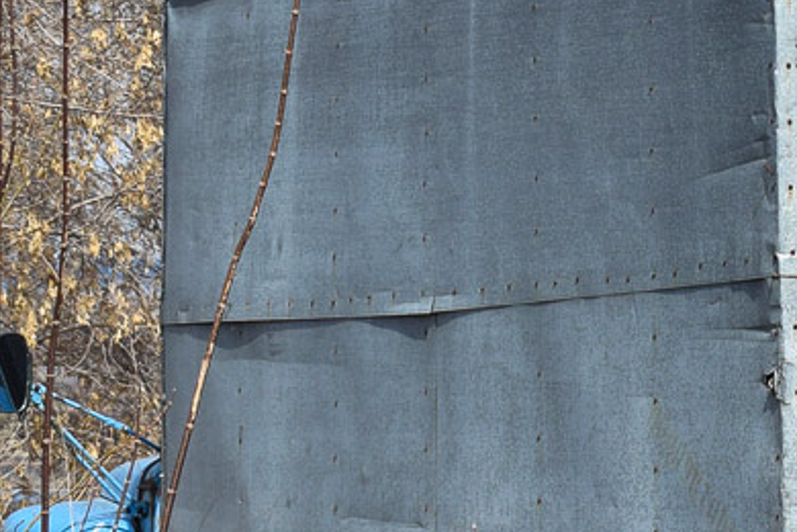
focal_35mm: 157
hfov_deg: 12.9
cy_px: 364
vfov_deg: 8.7
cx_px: 779
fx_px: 3476
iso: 200
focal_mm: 34
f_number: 5.6
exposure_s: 1/1000
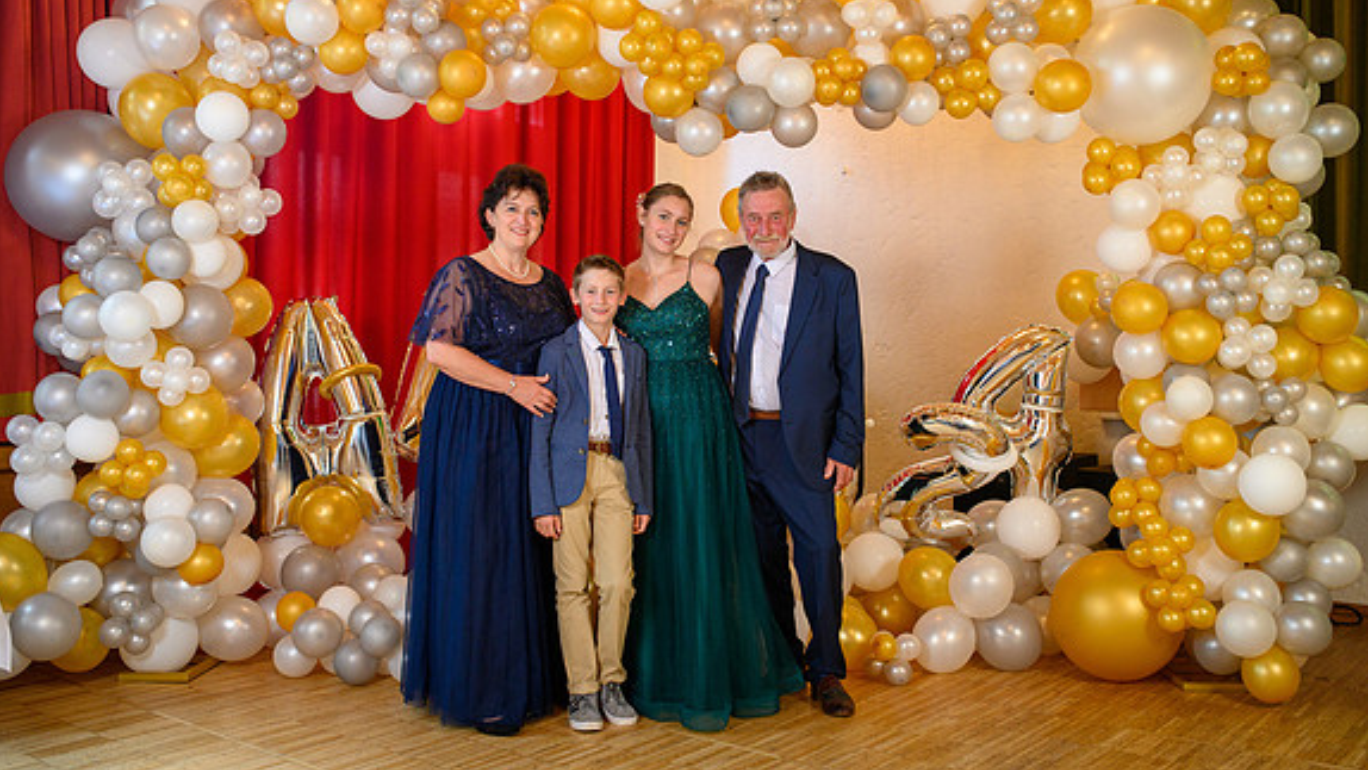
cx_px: 684
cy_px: 317
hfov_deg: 54.0
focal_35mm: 37
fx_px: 1342
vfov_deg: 31.9
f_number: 3.5
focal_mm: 35
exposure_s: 1/100
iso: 1250
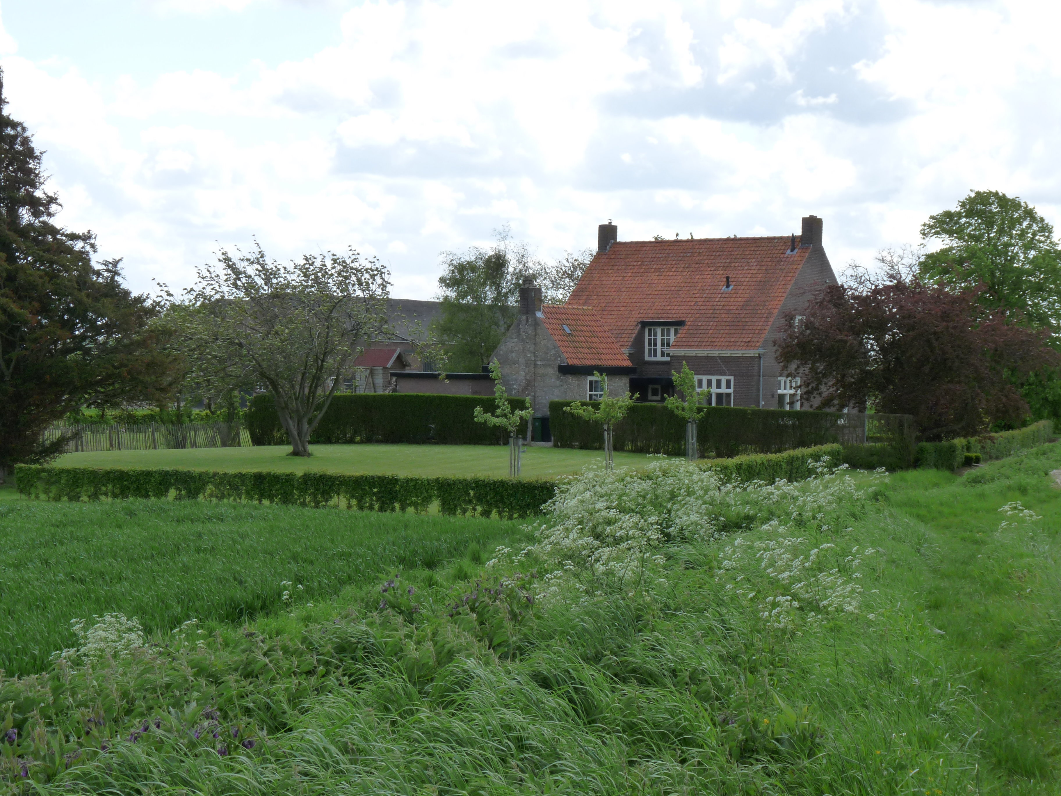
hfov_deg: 27.0
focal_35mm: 72
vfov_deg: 20.4
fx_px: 2207
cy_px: 398
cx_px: 530
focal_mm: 12.8
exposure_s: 1/320
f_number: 5.6
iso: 160
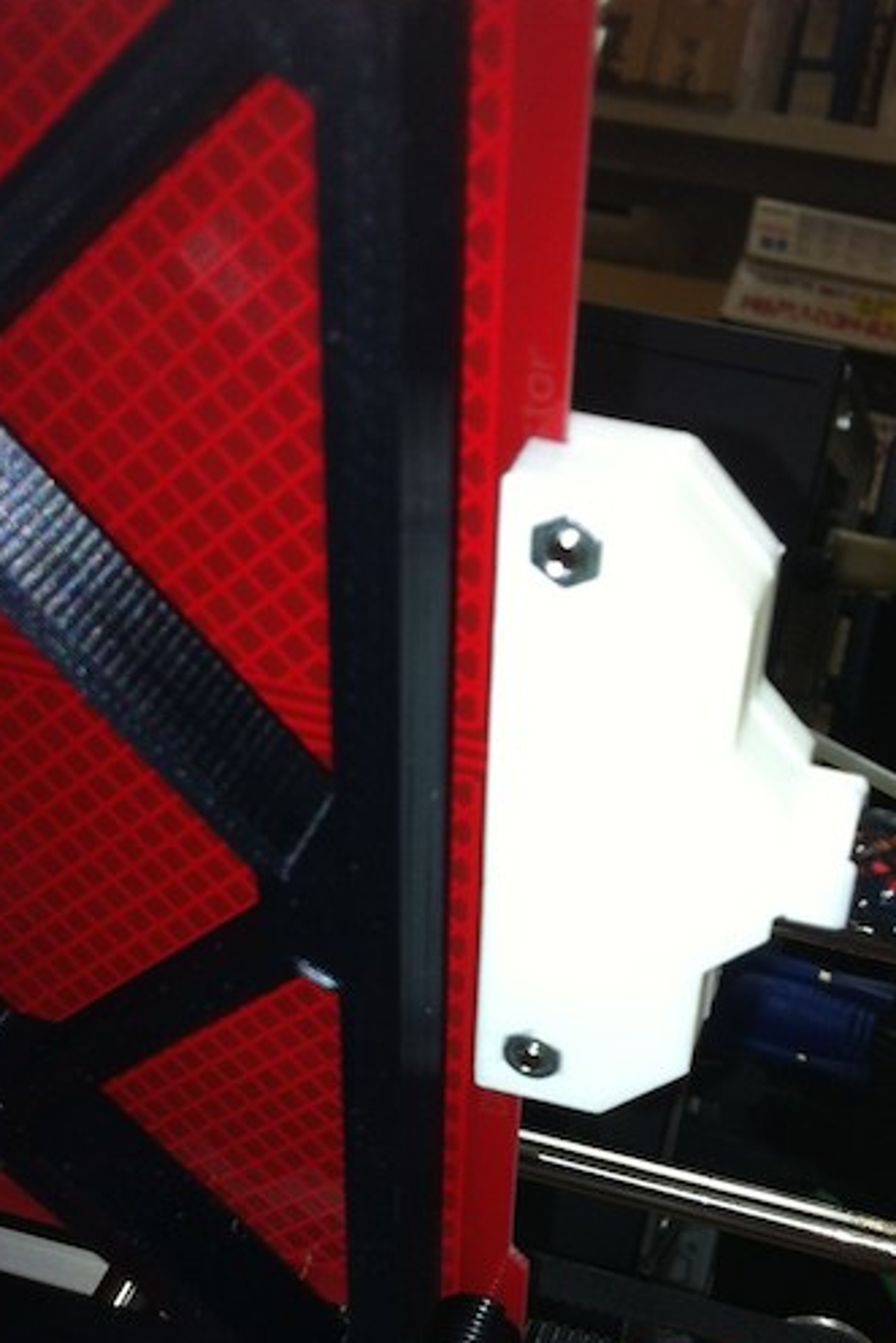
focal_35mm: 57
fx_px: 2126
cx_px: 535
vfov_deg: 34.4
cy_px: 991
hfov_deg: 23.8
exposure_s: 1/59
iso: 80
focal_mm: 3.85
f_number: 2.8
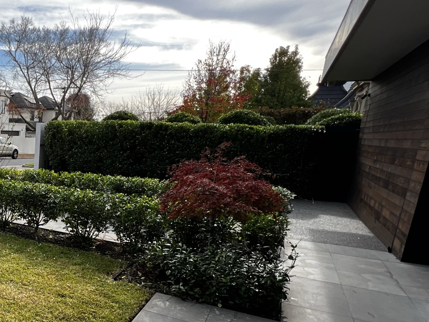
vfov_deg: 45.9
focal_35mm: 30
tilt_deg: -13.1
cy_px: 222
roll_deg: -1.1
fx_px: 372
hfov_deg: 47.5
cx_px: -18
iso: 32
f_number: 1.8
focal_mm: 1.57
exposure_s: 1/408
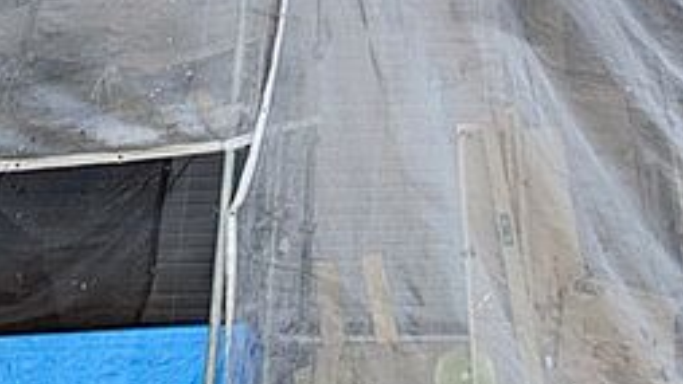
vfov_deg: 27.6
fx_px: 652
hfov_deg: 54.8
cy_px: -110
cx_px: 414
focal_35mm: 36
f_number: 2.2
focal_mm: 1.83
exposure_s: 1/2674
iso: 50
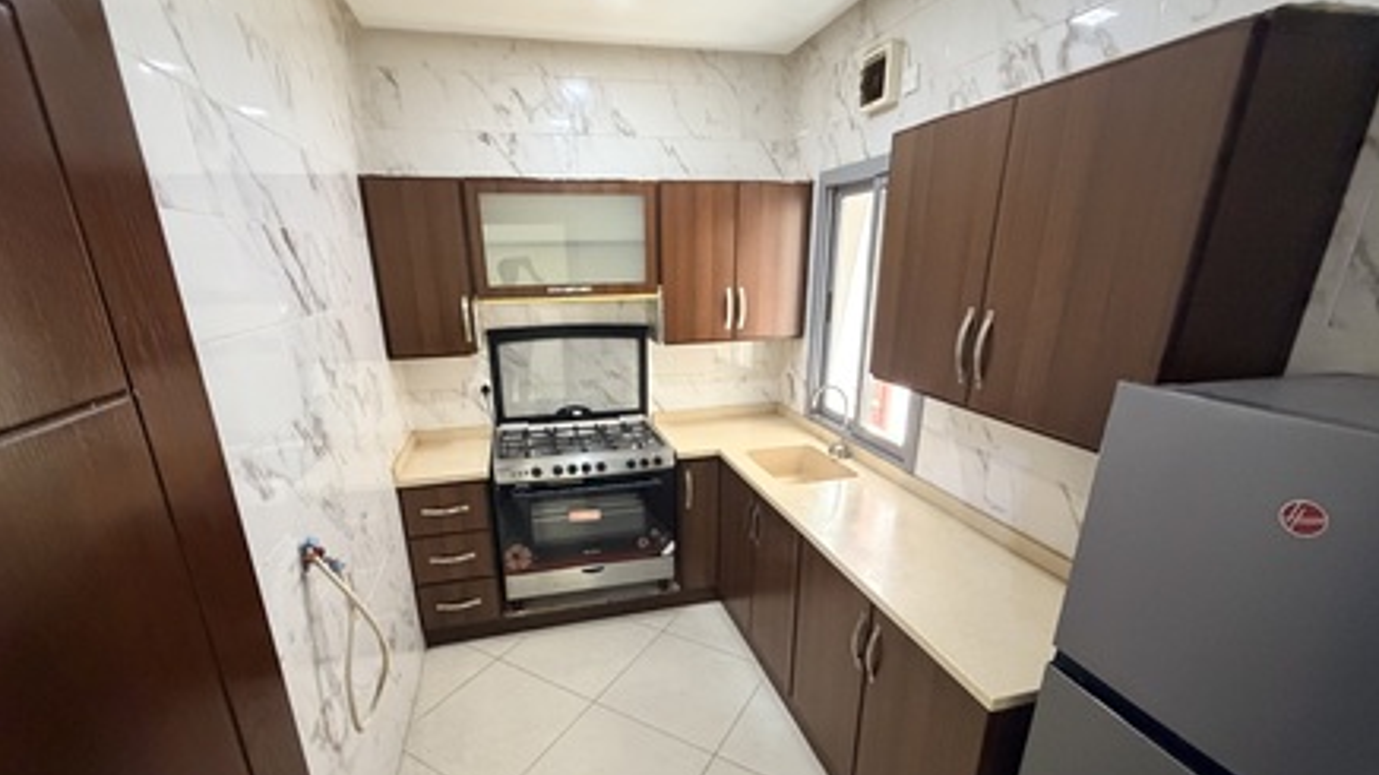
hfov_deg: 99.4
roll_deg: +1.8
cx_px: 669
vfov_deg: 66.6
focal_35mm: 16
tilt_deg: -17.5
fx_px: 585
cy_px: 454
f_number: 2.2
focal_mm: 2.22
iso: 800
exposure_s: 1/50
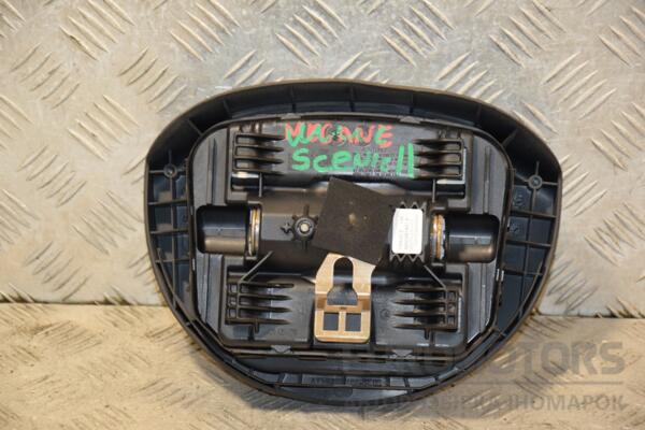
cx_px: 322
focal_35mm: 128
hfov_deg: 16.1
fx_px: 2284
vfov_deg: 10.8
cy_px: 215
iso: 800
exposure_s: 1/100
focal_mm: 85
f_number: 5.6
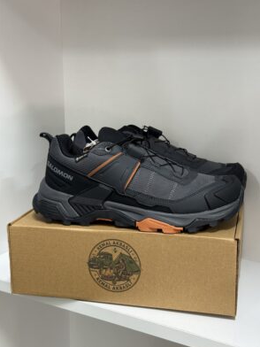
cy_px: 176
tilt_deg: -13.0
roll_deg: -0.5
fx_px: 491
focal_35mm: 49
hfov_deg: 29.7
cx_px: 132
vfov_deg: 38.9
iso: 64
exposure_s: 1/50
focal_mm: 6.76
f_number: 1.78
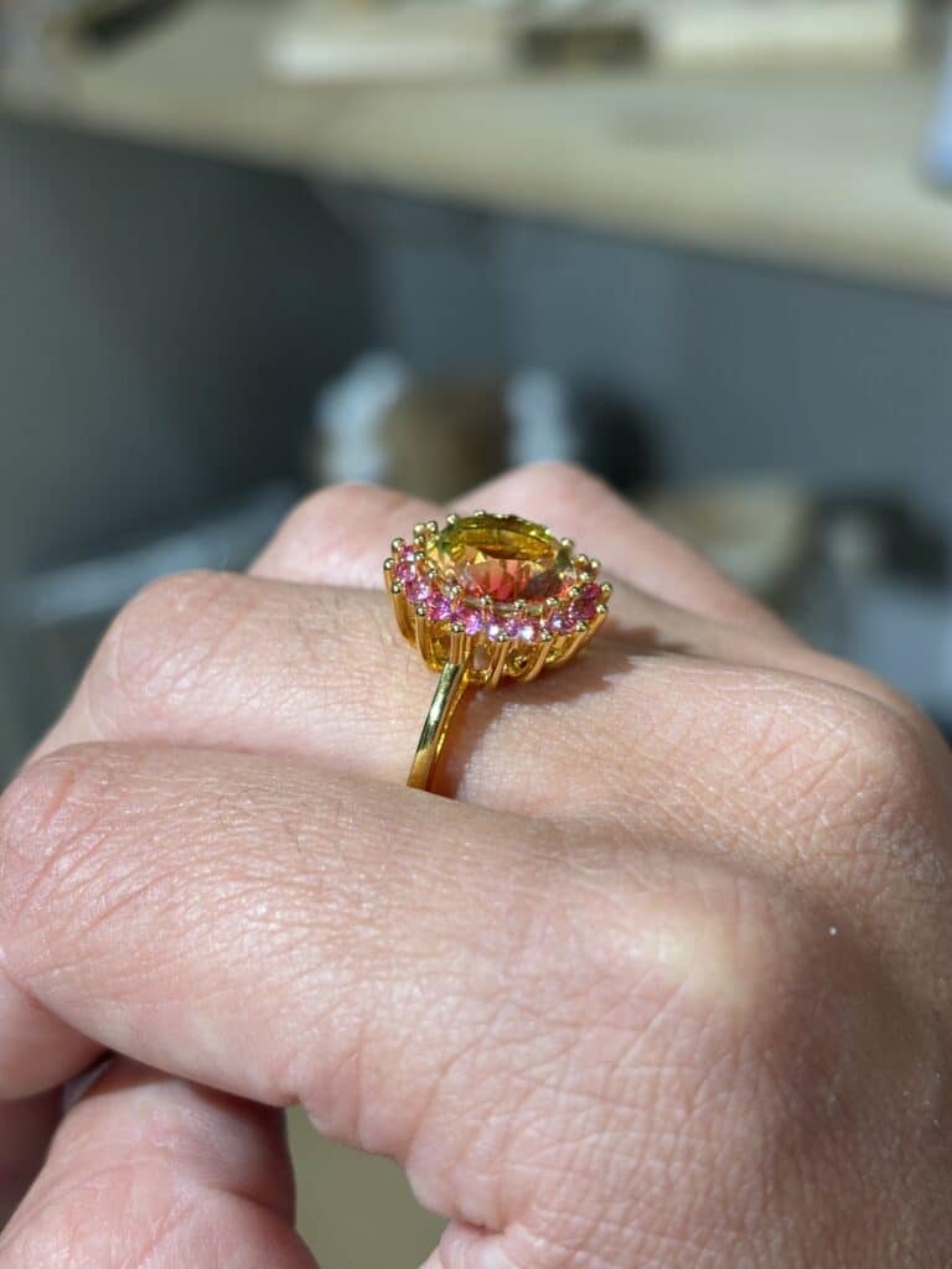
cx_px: 476
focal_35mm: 52
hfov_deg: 28.0
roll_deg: +7.7
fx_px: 1907
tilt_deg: -38.5
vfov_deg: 36.8
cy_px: 634
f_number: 1.6
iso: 64
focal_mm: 5.96
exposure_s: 1/100
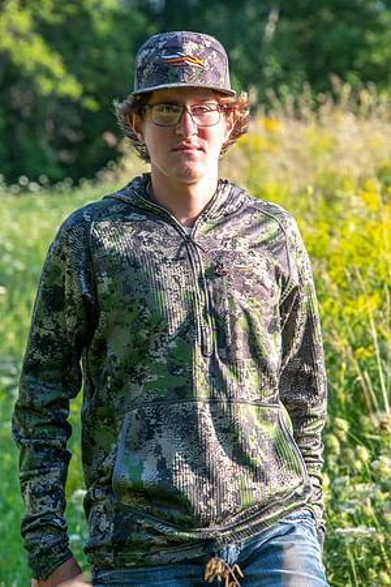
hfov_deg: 6.0
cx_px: 196
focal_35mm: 230
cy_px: 294
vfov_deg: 9.0
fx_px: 3747
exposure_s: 1/160
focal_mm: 230
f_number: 11
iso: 500
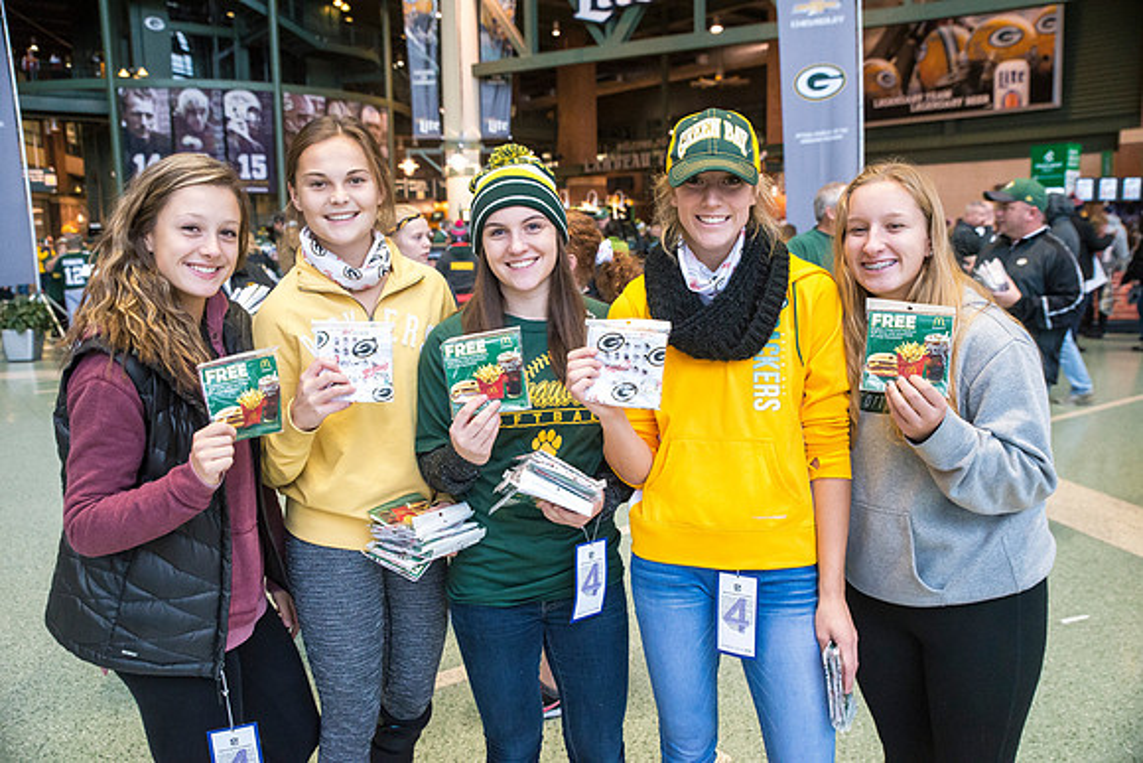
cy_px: 382
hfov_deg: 58.7
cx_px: 572
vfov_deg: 41.1
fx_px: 1016
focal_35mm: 32
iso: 5000
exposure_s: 1/250
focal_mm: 32
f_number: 4.5
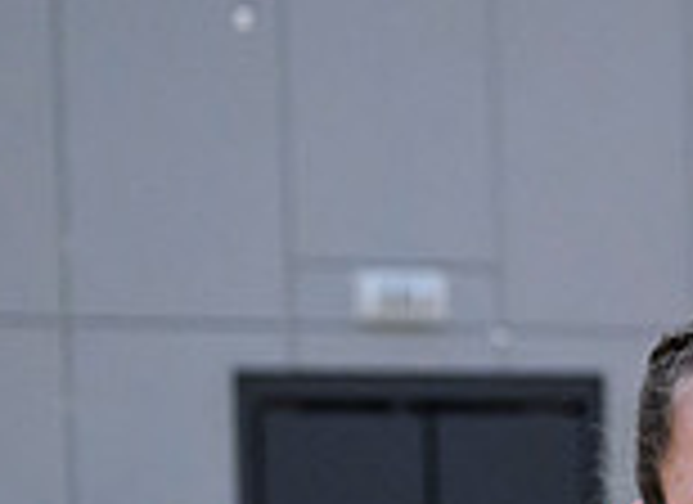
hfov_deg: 8.5
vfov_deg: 6.5
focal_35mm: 222
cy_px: 779
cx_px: 1438
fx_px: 4396
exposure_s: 1/500
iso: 5000
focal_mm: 49
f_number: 4
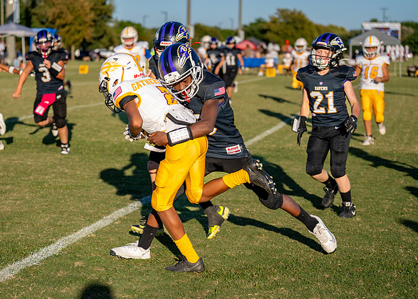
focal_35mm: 91
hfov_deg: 21.9
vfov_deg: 15.8
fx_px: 1077
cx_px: 158
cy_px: 179
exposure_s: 1/2000
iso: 160
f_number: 2.8
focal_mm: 70
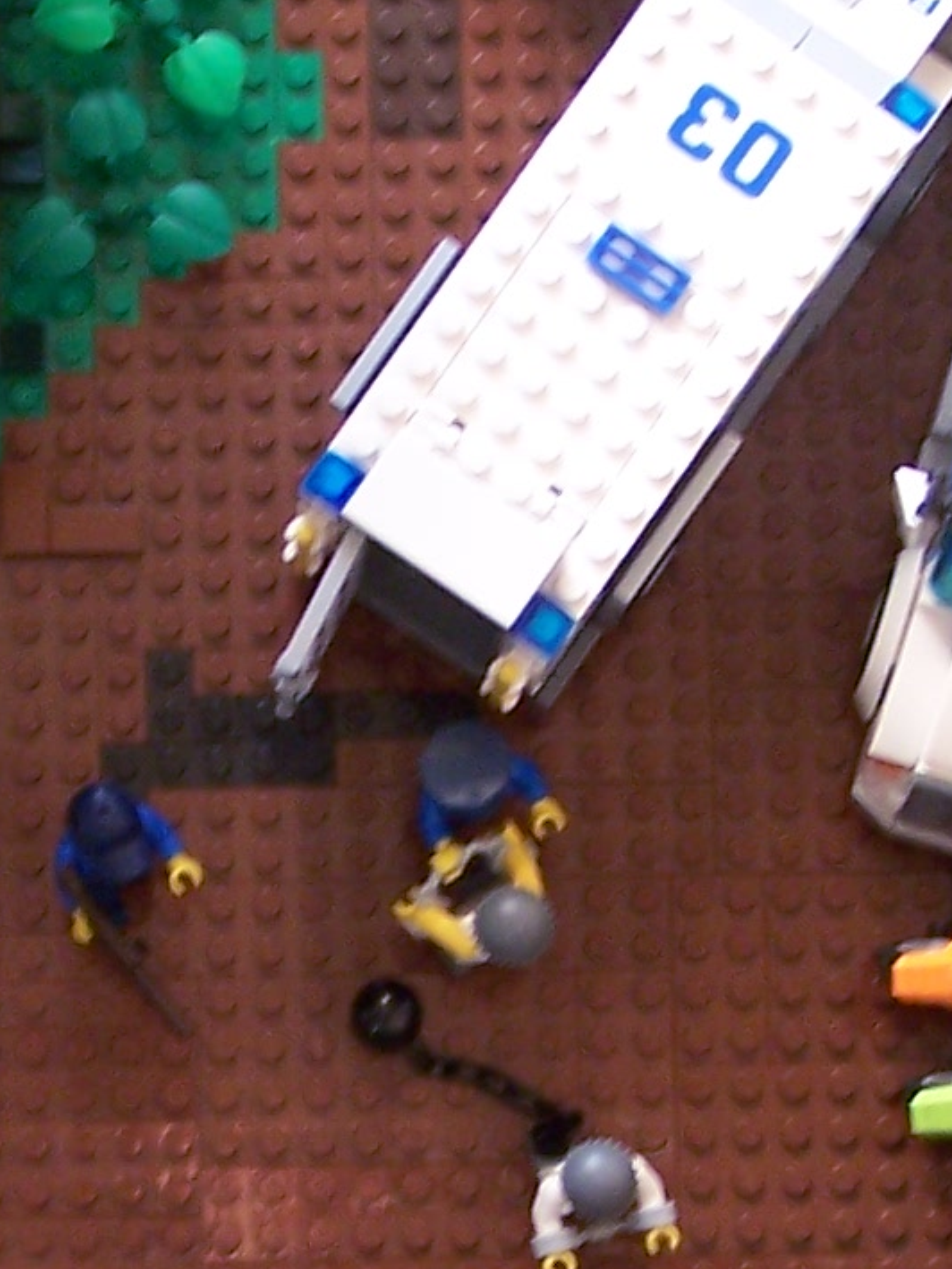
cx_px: 166
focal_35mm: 138
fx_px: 5059
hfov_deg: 10.7
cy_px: 899
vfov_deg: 14.3
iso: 140
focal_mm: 6.3
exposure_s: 1/10
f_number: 2.8
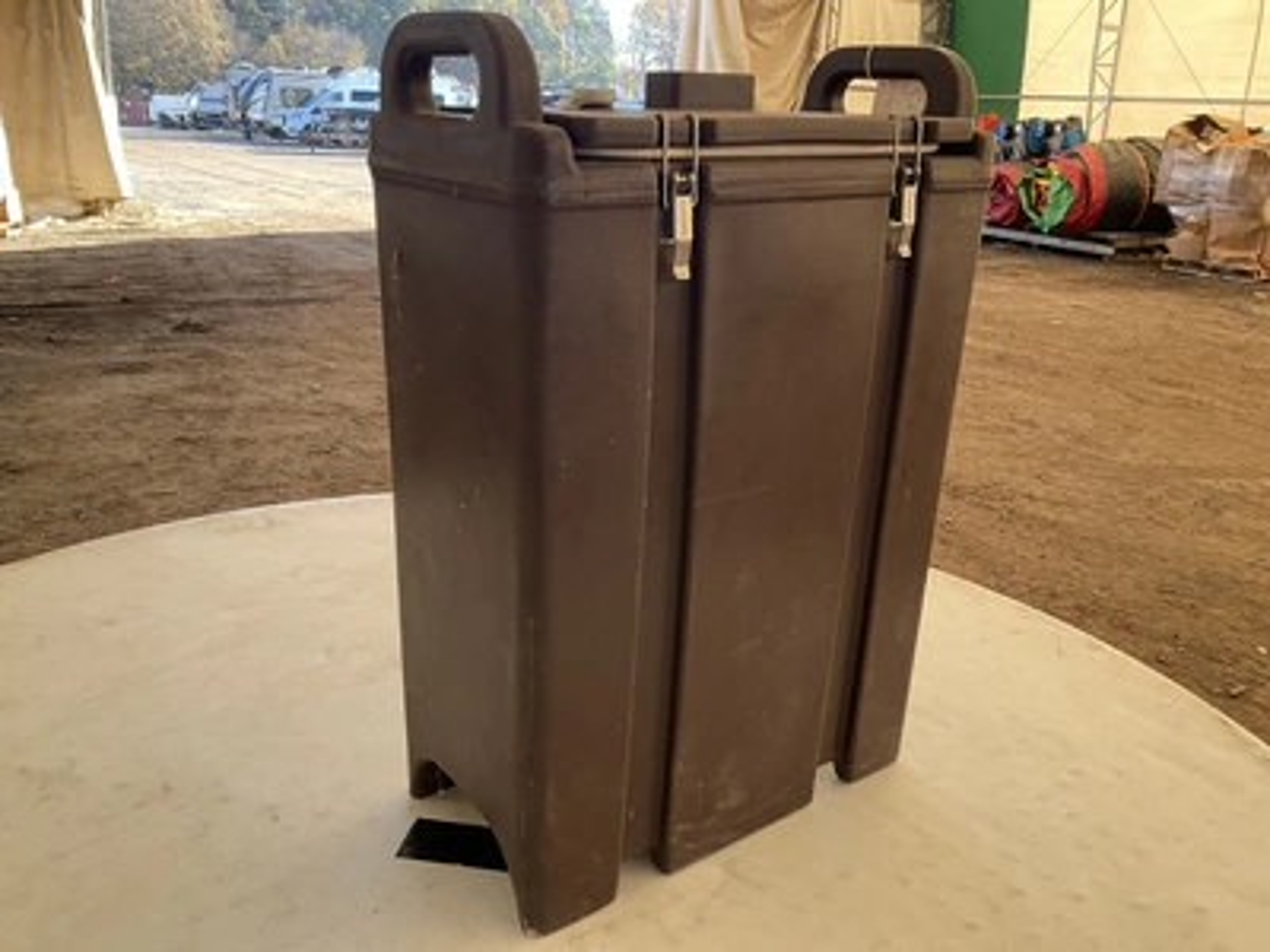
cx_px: 635
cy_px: 476
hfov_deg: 61.7
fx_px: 1064
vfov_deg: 48.2
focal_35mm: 29
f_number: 1.8
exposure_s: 1/122
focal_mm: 3
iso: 32
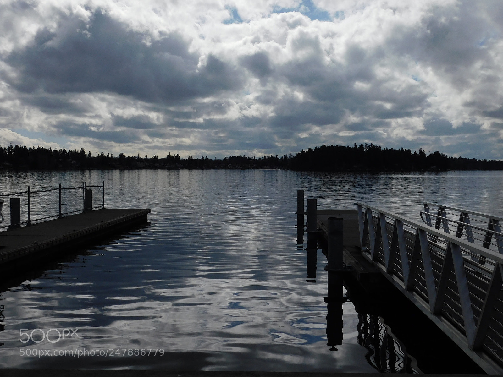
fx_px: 581
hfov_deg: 46.8
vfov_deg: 36.0
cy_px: 188
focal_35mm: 40
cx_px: 252
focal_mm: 7.1
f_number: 7.2
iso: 125
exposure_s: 1/1250
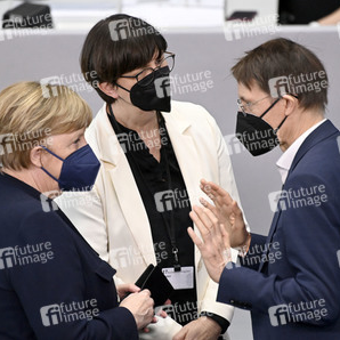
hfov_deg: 2.8
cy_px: 170
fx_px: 6856
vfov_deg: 2.8
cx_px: 153
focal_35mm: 617
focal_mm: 480
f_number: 5.6
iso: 8000
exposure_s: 1/500
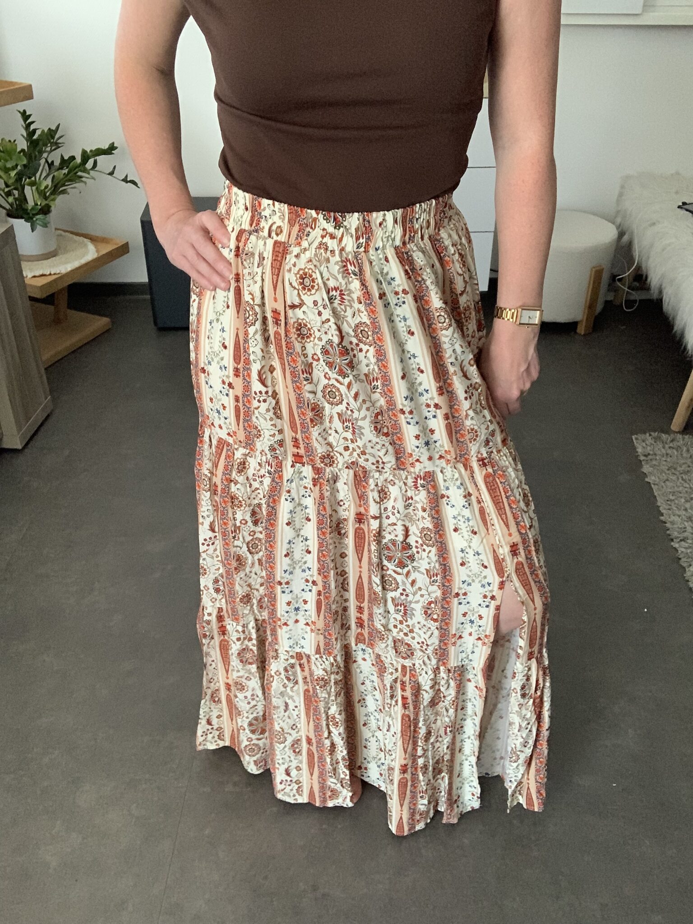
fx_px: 854
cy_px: 462
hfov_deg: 44.2
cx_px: 346
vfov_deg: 56.8
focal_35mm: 32
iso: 320
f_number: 2.2
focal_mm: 2.87
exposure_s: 1/35
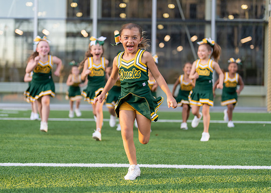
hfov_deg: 34.1
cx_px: 130
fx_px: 442
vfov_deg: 24.7
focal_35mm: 57
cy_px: 91
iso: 320
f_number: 1.2
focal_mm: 50
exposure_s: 1/1250
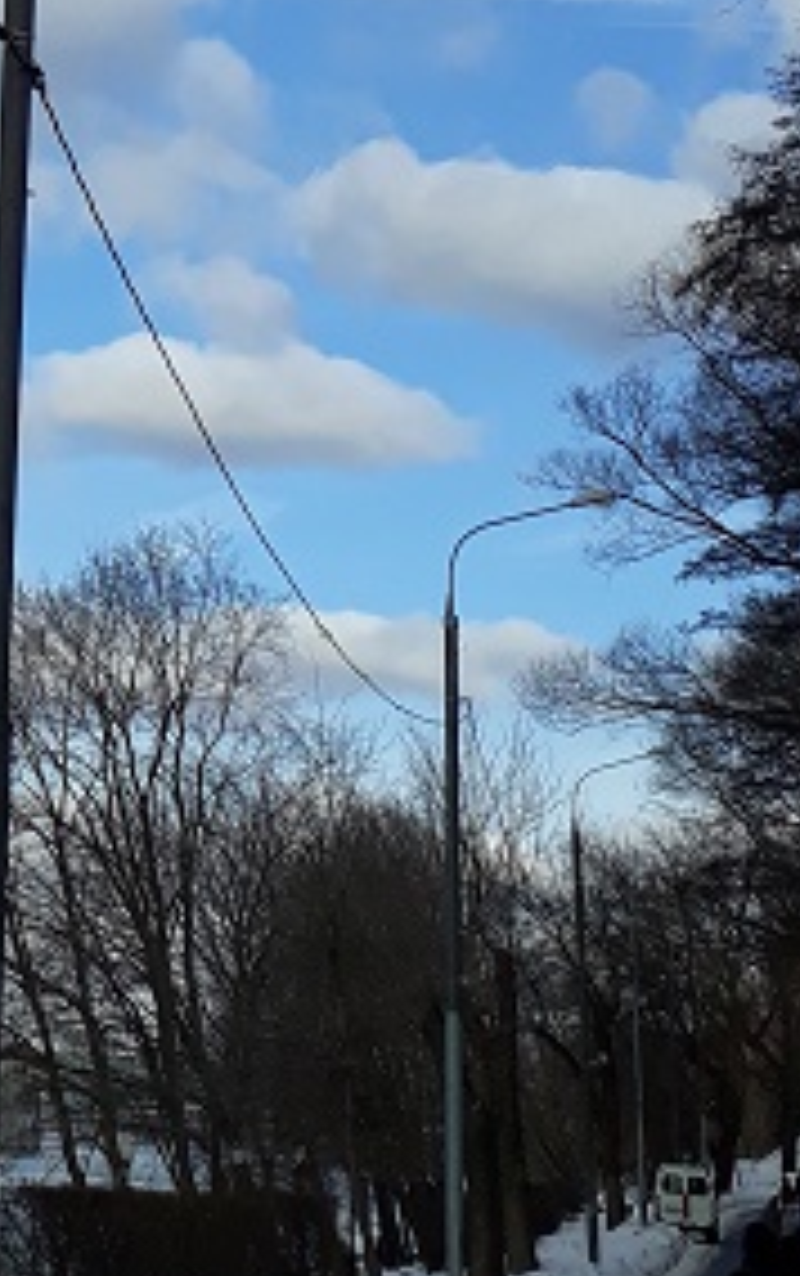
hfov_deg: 13.2
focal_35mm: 94
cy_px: -236
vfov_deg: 20.7
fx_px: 3272
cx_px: -373
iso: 40
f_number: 1.9
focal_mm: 3.6
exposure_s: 1/1805
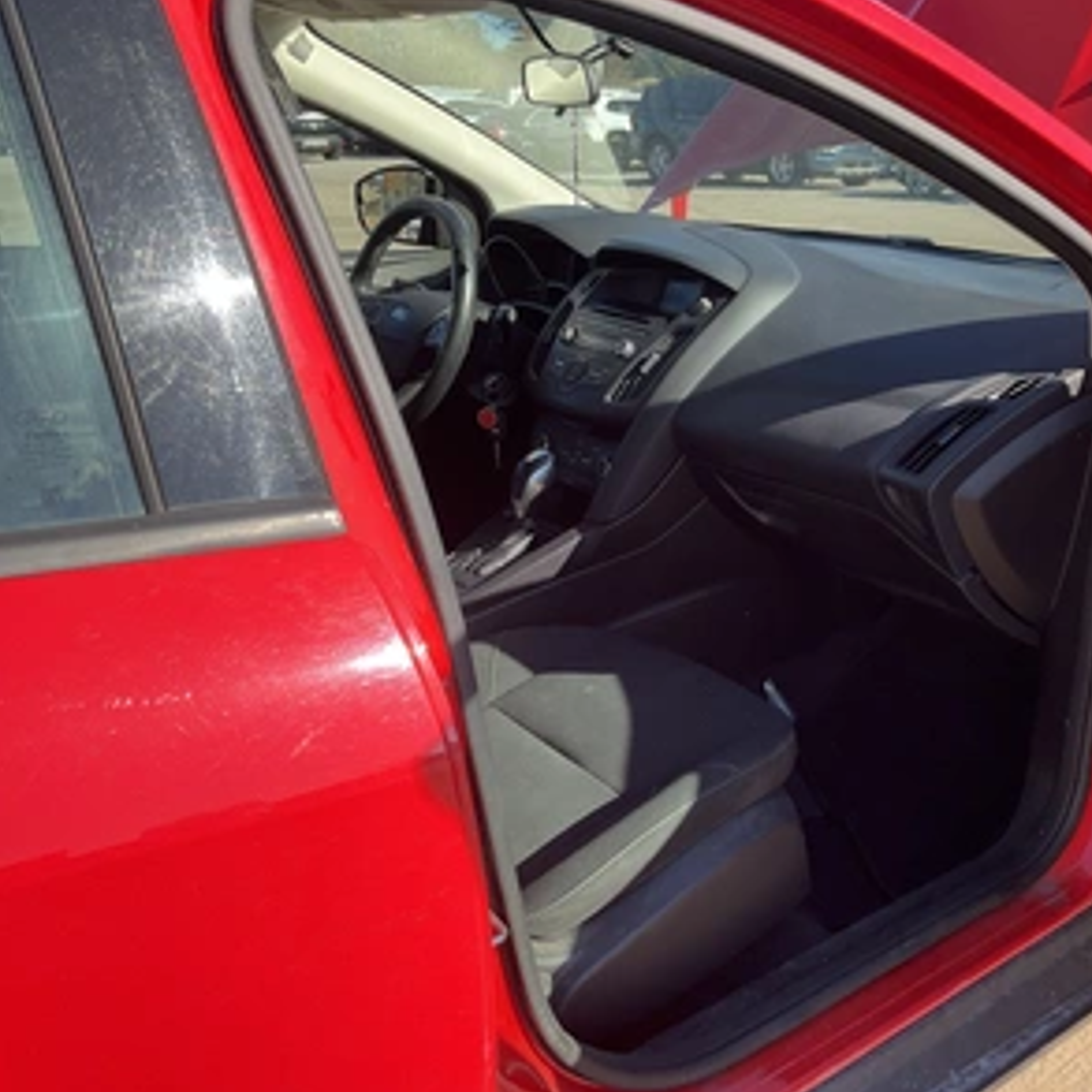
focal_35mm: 35
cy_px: 540
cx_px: 742
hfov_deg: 46.4
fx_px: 1249
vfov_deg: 47.2
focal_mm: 3
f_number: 1.8
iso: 25
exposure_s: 1/439
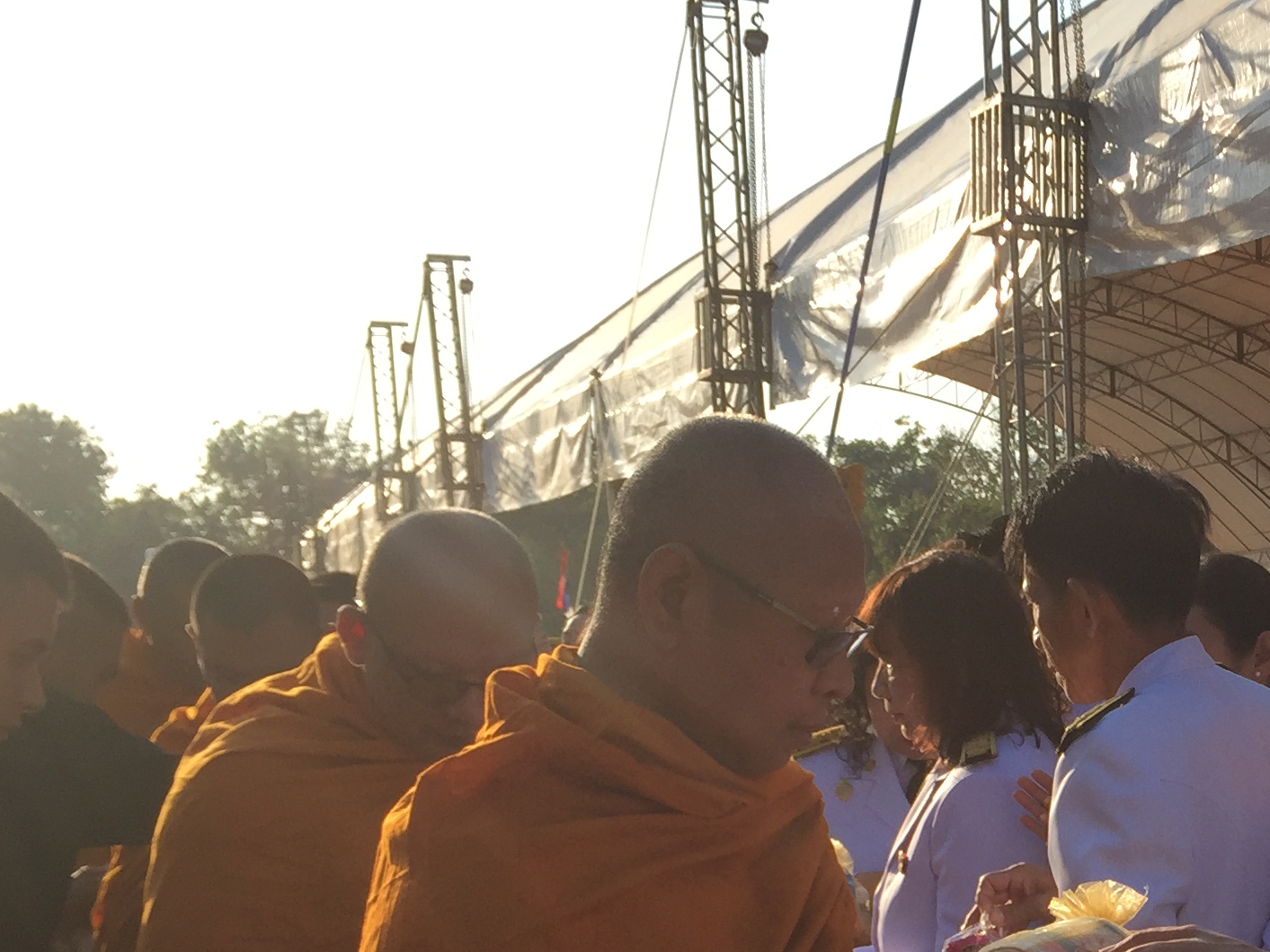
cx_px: 1244
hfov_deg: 27.4
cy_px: 1067
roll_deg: -0.3
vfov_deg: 20.8
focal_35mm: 67
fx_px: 2458
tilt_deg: -7.6
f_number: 2.2
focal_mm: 4.15
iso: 32
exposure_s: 1/1412
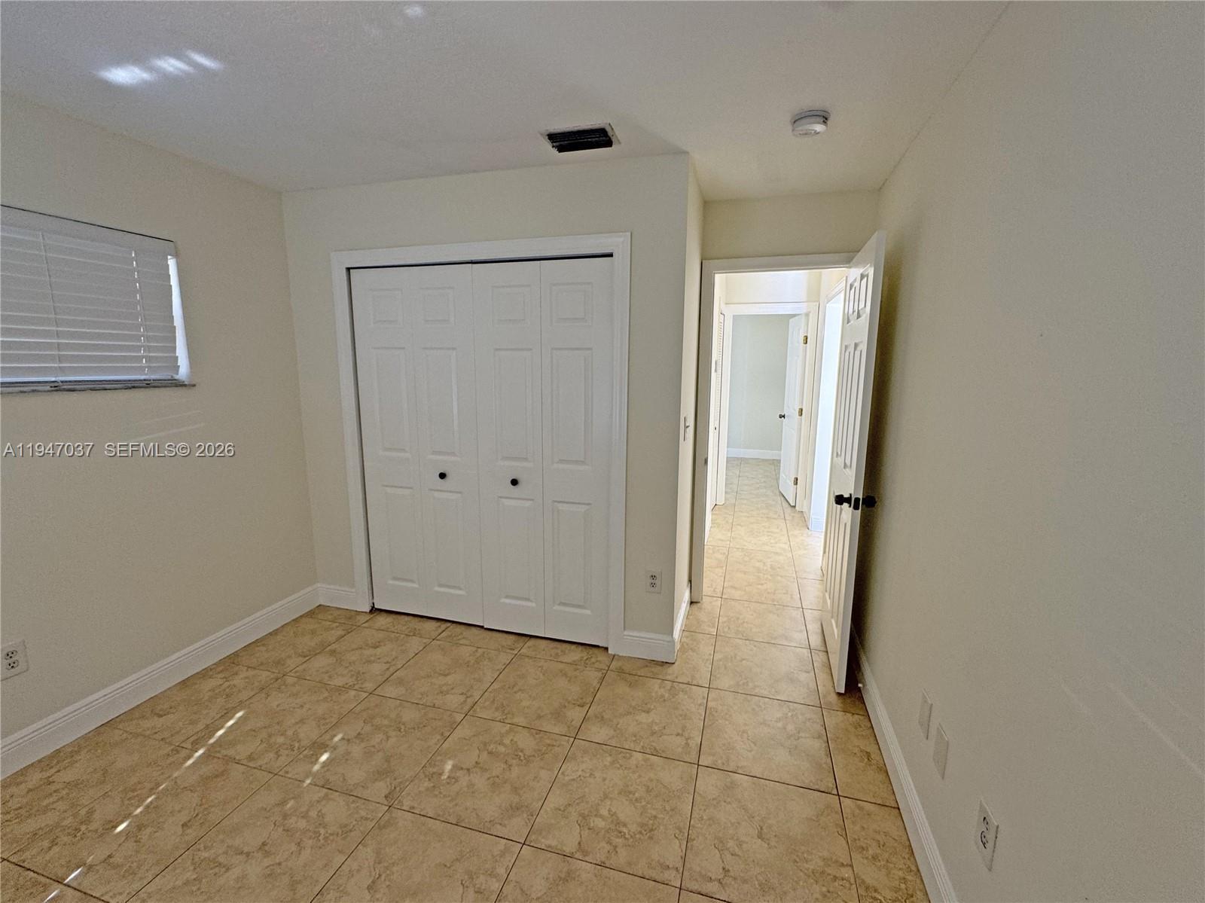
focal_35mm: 14
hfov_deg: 102.1
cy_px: 452
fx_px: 487
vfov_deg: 85.6
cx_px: 602
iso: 100
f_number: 2.2
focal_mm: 2.22
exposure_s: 1/120
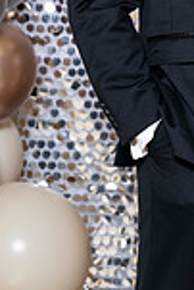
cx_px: 232
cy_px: -104
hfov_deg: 3.4
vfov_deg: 5.1
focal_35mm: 401
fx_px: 3234
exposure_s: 1/200
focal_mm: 135
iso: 250
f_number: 5.6
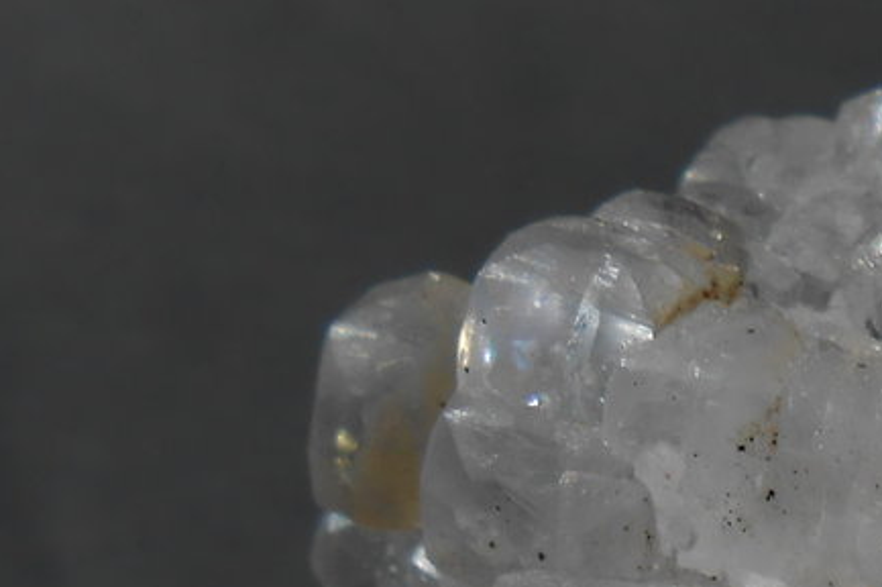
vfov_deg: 12.0
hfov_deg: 19.6
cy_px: 1221
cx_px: 957
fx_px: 2448
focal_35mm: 100
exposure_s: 1/1500
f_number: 3.5
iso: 80
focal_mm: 4.6
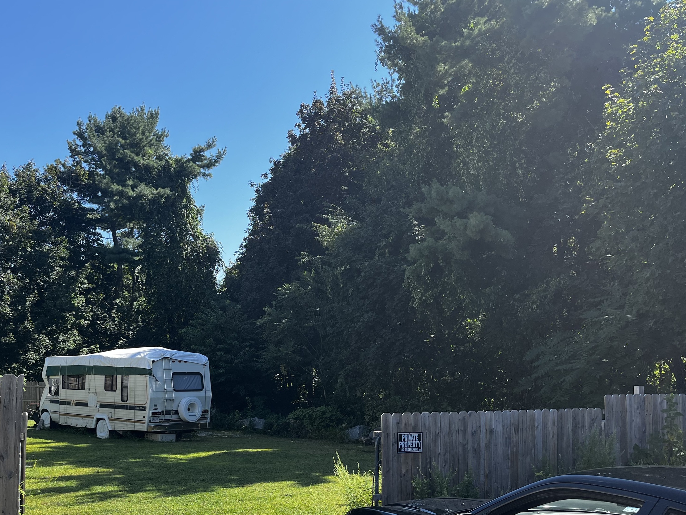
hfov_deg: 50.7
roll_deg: -1.3
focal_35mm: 36
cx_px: 244
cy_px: 313
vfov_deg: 39.5
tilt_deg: +3.1
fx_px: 713
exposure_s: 1/1580
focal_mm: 5.1
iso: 50
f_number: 1.6
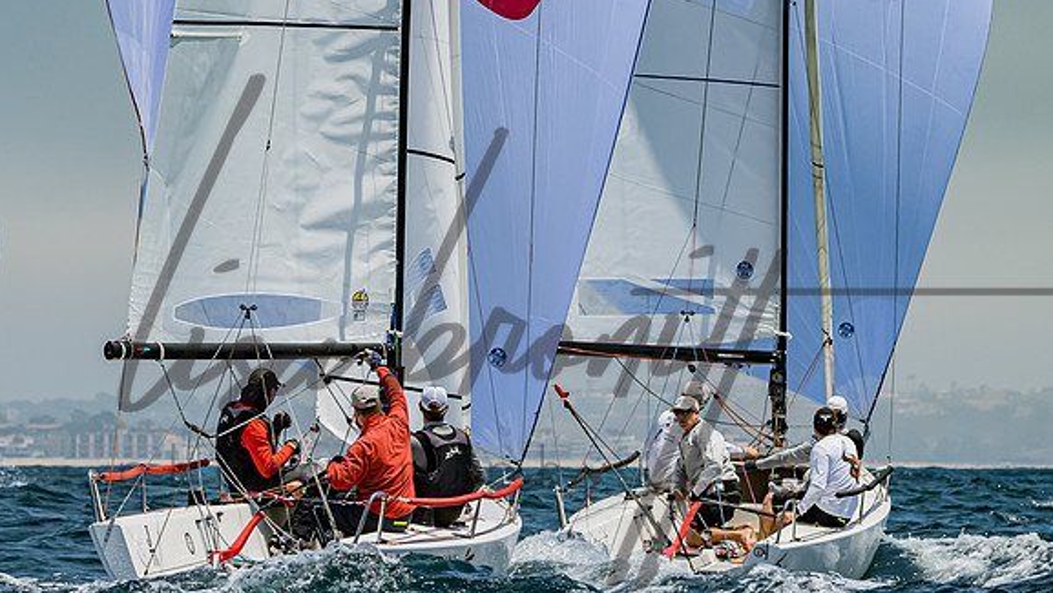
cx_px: 554
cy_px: 260
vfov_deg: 3.4
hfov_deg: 6.1
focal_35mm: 354
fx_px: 9887
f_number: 6.3
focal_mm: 155
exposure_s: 1/2000
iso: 400
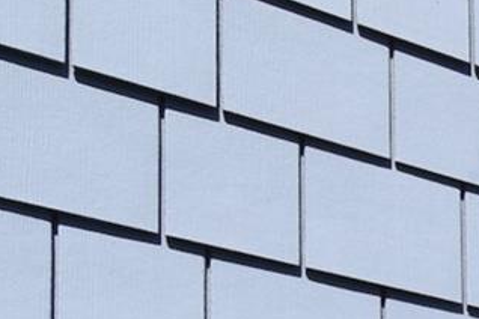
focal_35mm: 106
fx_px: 1413
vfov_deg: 10.9
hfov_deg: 13.1
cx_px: 1225
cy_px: 776
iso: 250
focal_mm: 11
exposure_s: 1/250
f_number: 11
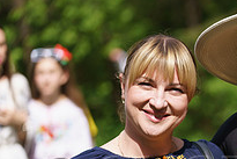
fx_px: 1805
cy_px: 164
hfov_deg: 7.4
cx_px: 321
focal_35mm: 274
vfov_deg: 5.0
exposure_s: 1/1000
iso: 100
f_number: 2.8
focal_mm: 97
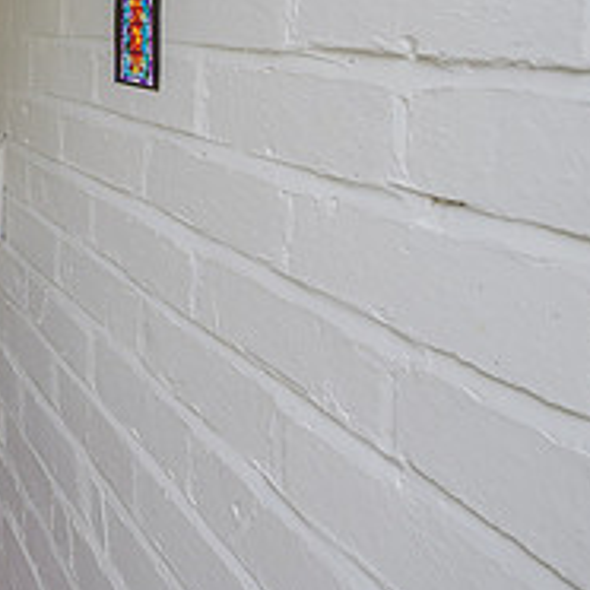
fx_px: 791
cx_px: -244
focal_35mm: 41
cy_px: 27
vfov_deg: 37.4
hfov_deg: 29.4
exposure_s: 1/15
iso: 160
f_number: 7.1
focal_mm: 15.5
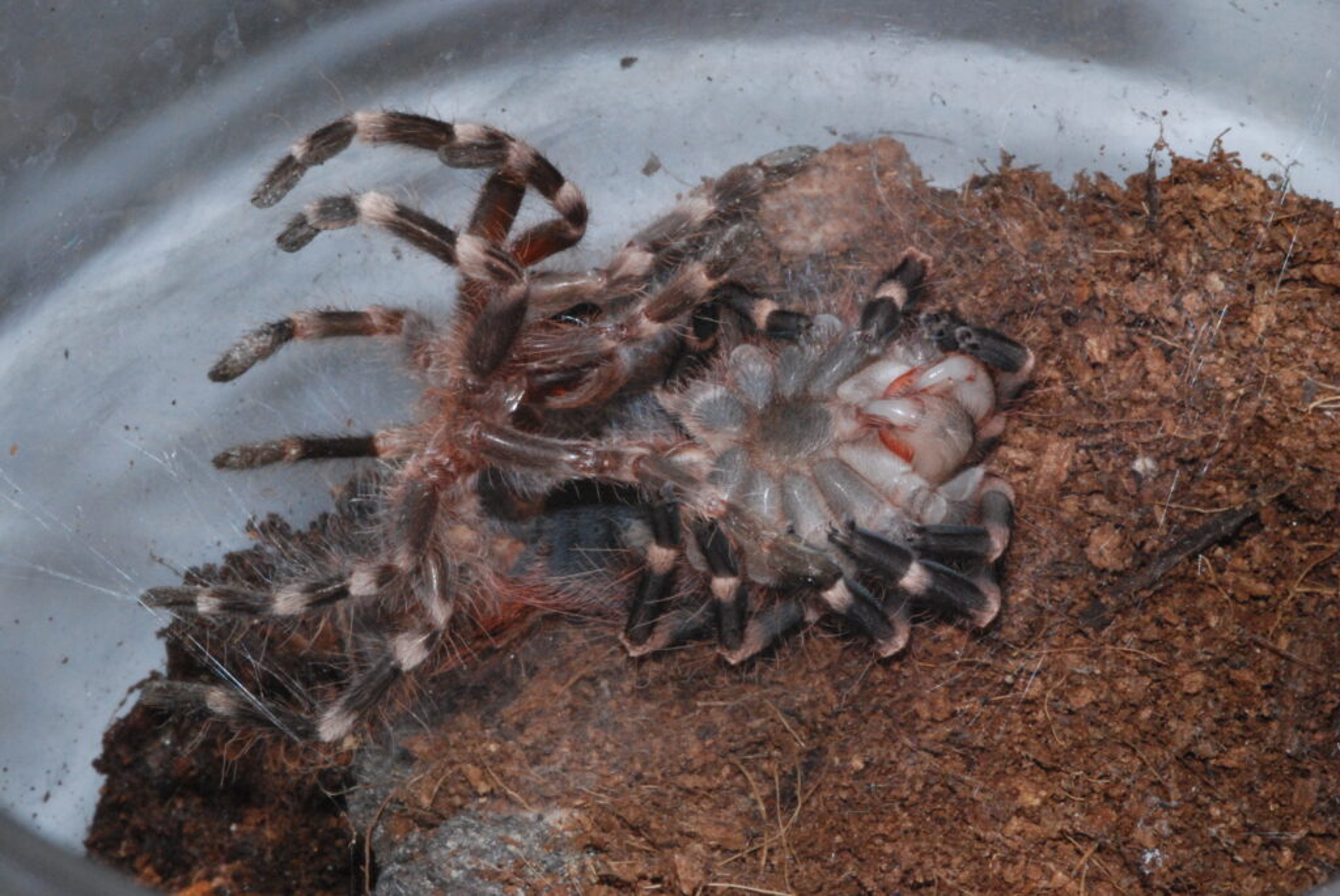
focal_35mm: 158
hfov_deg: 13.0
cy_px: 448
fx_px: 5868
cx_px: 670
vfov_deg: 8.7
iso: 1600
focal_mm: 105
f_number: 32
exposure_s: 1/60
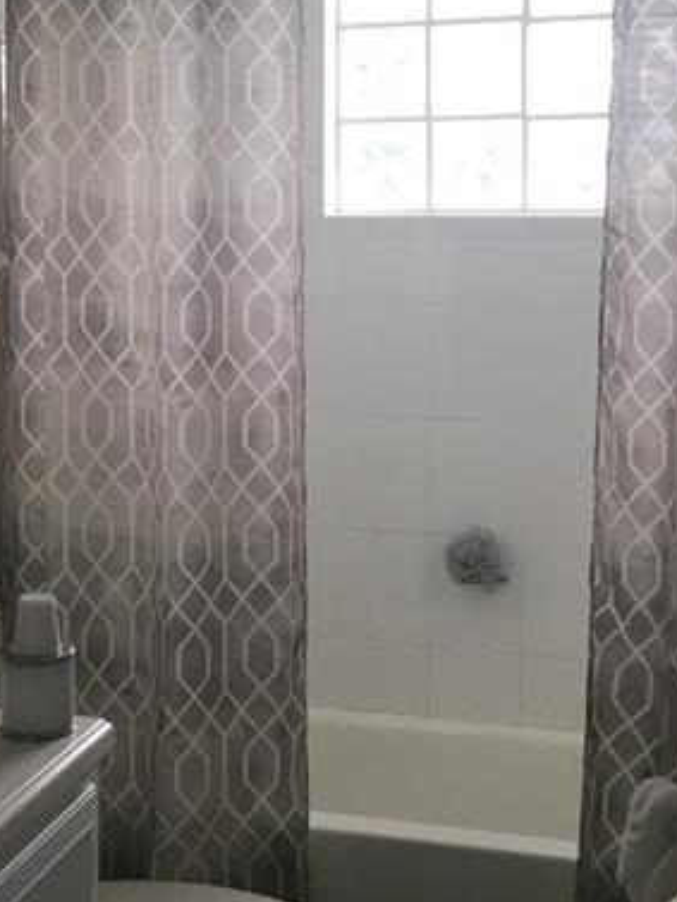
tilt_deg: -4.1
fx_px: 1538
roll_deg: -0.2
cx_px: 251
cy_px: 352
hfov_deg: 24.8
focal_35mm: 59
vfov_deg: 32.6
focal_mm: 4.15
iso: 25
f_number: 2.2
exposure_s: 1/33
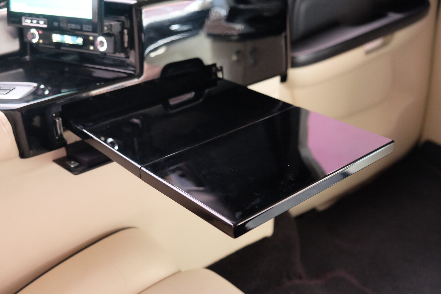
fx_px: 514
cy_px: 147
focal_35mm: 42
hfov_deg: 46.4
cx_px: 220
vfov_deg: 31.9
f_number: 3.2
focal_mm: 27.7
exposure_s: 1/6.5
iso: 3200
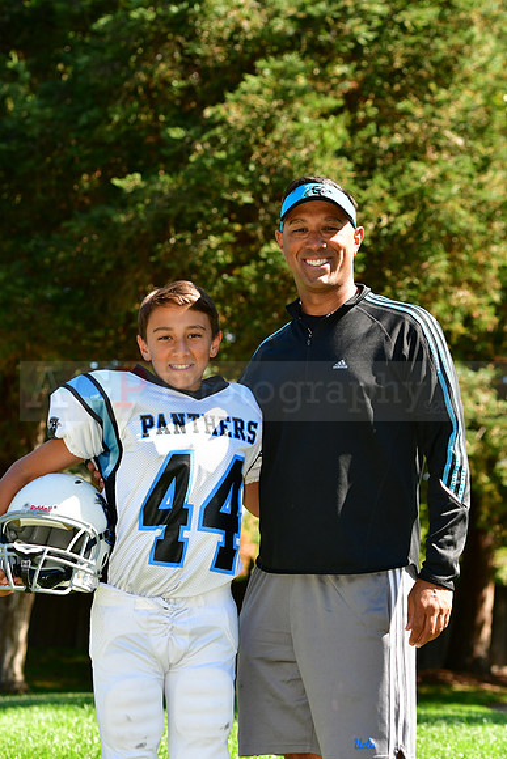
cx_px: 254
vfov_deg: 17.5
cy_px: 380
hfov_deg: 11.7
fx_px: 2470
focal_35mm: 117
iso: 400
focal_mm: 78
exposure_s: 1/800
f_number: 4.5
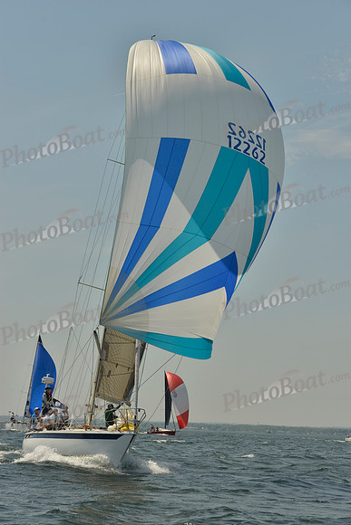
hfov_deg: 19.5
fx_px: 1023
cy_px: 262
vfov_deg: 28.8
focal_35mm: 70
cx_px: 176
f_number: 9
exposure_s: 1/1250
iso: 200
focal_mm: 70
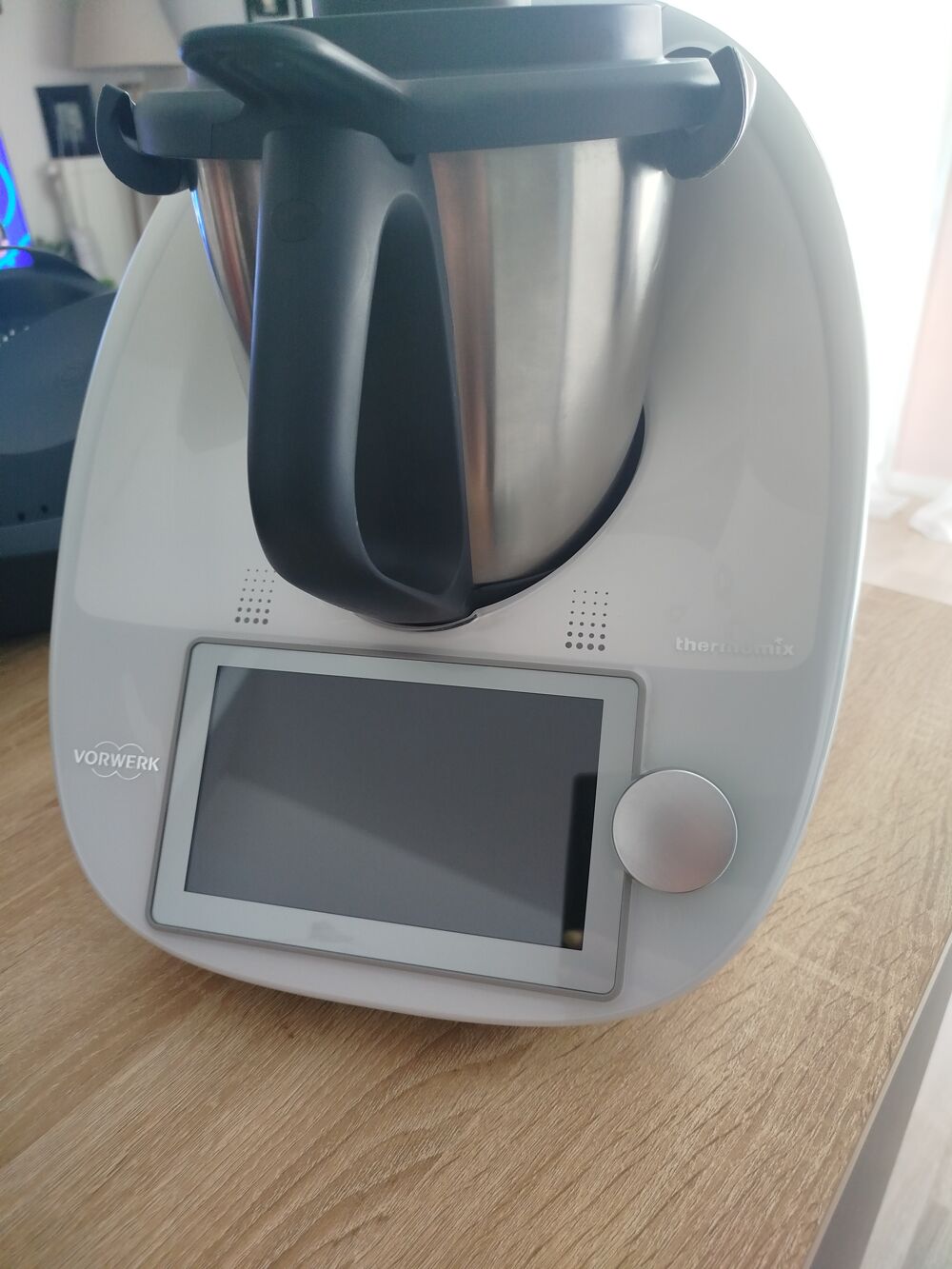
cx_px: 476
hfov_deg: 56.8
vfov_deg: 71.6
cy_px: 634
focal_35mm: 24
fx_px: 880
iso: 200
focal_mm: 5.31
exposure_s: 1/33
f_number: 1.7
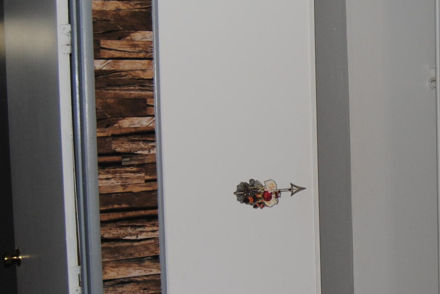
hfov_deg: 24.2
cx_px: 411
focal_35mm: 81
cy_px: 196
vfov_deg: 16.9
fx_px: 991
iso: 200
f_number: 3.5
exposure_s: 1/60
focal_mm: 18
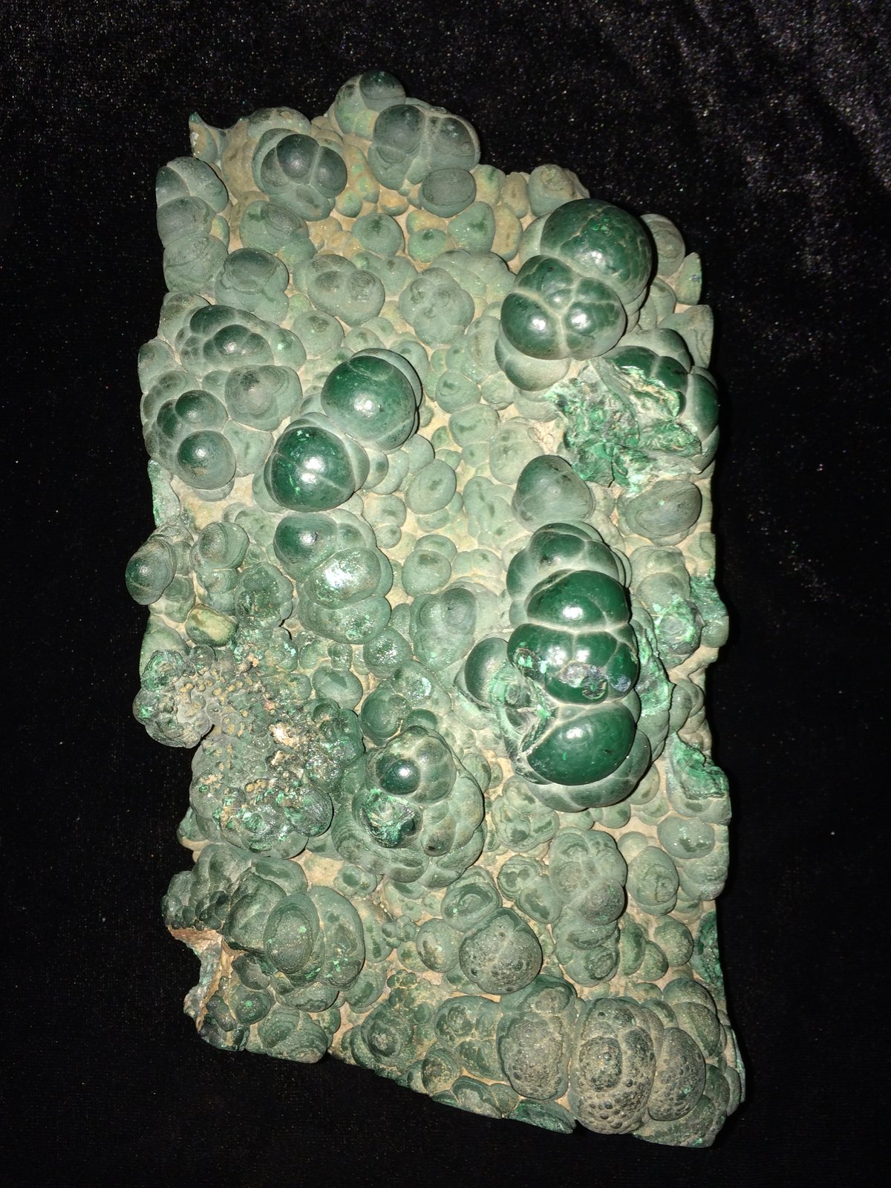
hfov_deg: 46.8
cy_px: 594
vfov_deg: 60.0
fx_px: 1030
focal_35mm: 30
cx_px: 446
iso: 32
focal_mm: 4.12
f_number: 2.2
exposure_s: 1/28
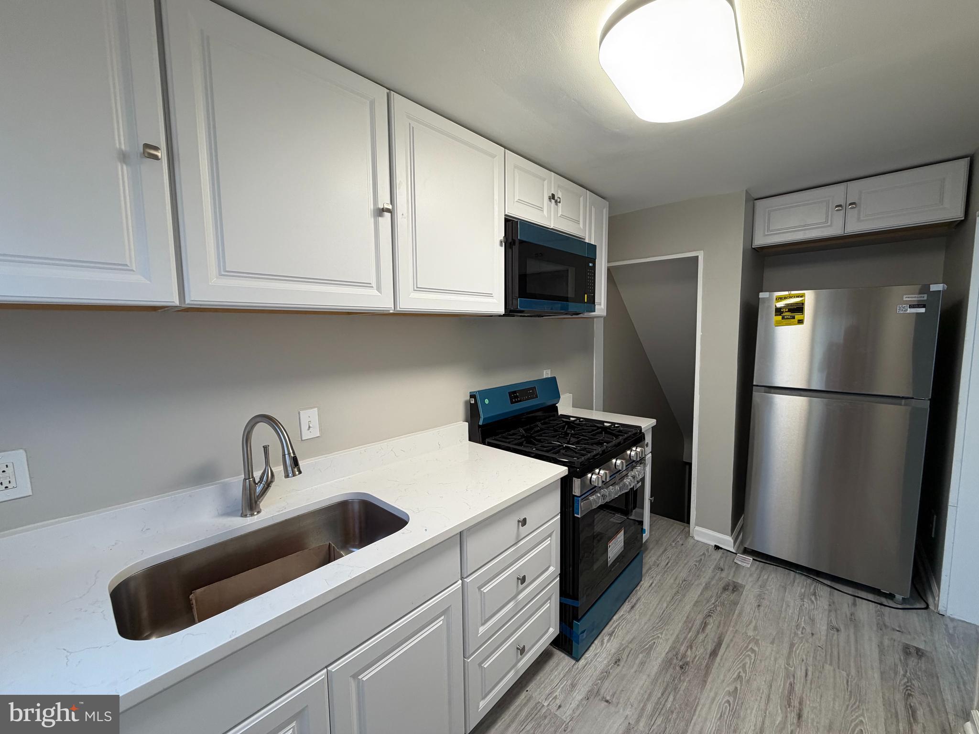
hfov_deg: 102.1
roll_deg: +1.8
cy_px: 367
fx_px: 396
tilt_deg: -6.0
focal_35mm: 14
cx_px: 490
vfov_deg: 85.7
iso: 100
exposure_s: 1/115
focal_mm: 2.22
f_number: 2.2
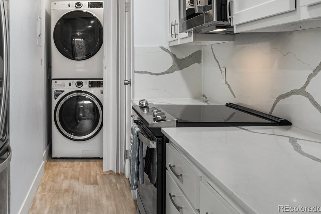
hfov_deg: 45.3
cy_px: 59
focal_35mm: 42
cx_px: 93
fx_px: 375
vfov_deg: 31.5
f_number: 8
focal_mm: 29
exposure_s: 1/2
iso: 200
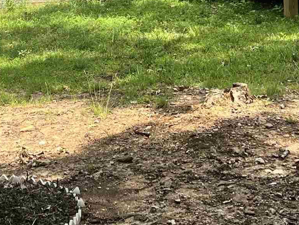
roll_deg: +0.4
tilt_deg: +3.5
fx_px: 890
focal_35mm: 103
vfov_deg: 13.5
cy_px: -115
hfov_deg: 19.0
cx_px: 94
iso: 50
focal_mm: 5.7
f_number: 1.5
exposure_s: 1/1669
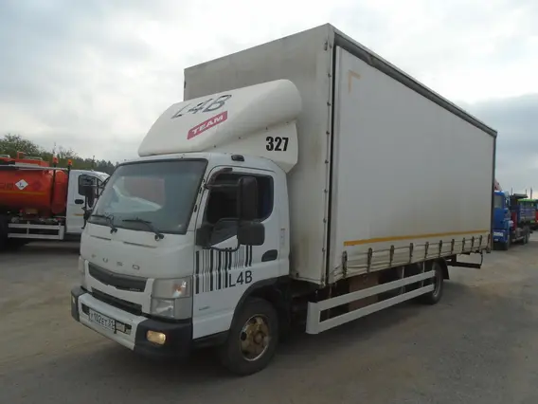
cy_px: 202
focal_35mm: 26
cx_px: 269
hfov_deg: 67.3
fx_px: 404
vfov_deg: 53.1
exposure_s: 1/1000
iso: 100
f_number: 3.2
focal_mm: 4.6
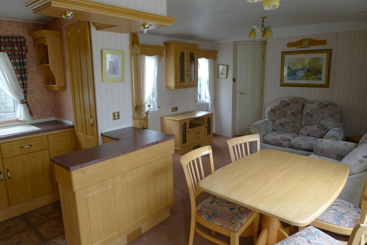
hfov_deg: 73.7
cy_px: 122
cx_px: 184
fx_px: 245
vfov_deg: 53.2
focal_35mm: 24
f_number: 2
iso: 80
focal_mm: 5.1
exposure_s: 1/80
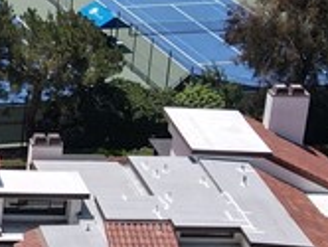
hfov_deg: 11.6
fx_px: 1404
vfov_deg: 10.0
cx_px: -385
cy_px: -2
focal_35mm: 148
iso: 100
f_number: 2.8
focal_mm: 4.5
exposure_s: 1/640
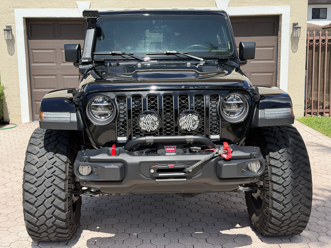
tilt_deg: -8.9
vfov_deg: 30.3
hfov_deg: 39.7
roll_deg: +0.7
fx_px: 459
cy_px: 124
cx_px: 166
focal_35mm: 48
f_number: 1.78
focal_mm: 6.76
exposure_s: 1/3096
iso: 100
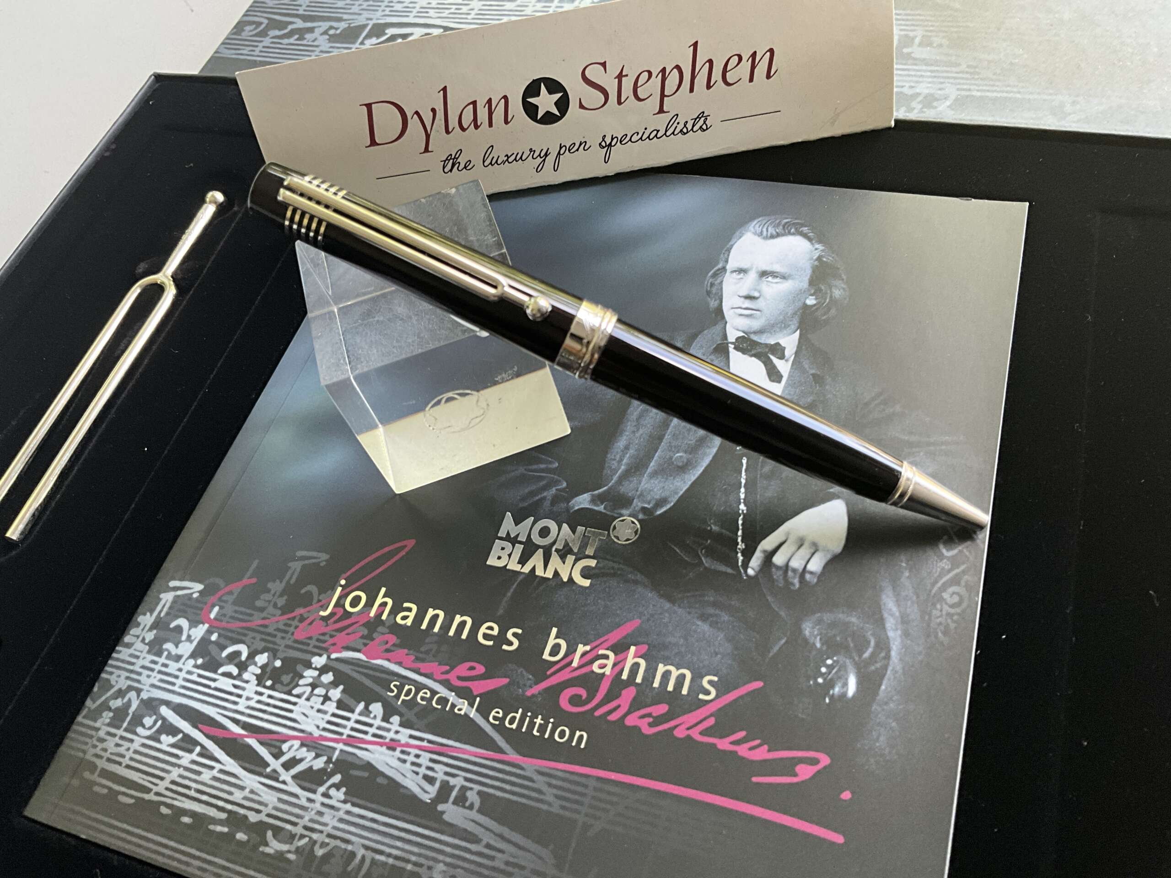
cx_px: 586
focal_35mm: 29
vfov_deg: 48.2
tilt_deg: -55.9
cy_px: 439
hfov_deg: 61.7
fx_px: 981
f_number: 1.8
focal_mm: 3
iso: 64
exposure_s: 1/113
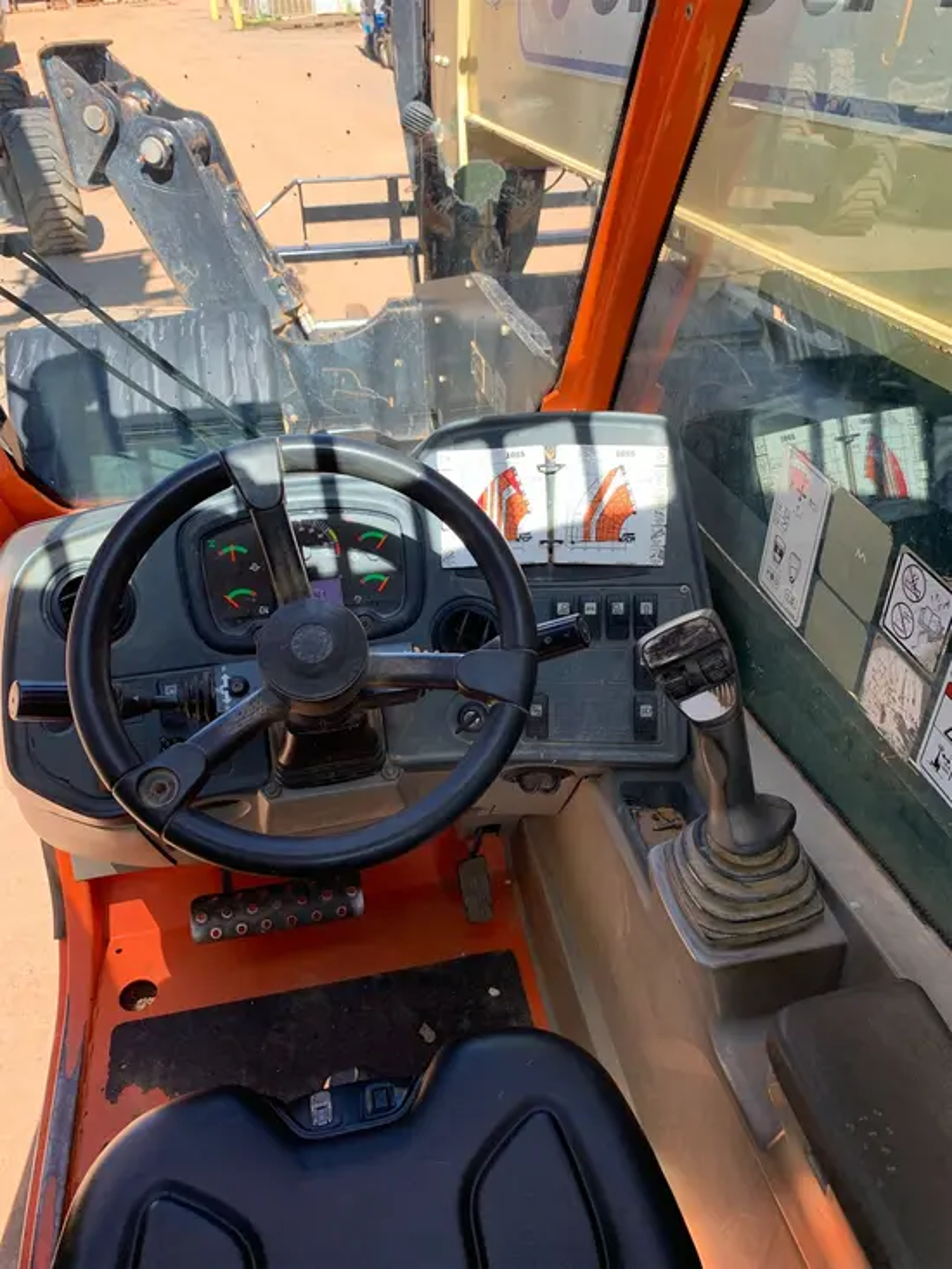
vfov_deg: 67.3
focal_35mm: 26
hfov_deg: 53.1
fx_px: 953
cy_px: 634
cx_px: 476
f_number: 1.8
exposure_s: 1/260
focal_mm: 4.25
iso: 25
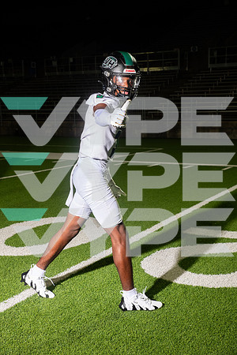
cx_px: 118
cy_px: 178
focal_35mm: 52
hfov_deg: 26.0
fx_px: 513
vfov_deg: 38.2
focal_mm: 52
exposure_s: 1/400
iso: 1000
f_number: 7.1
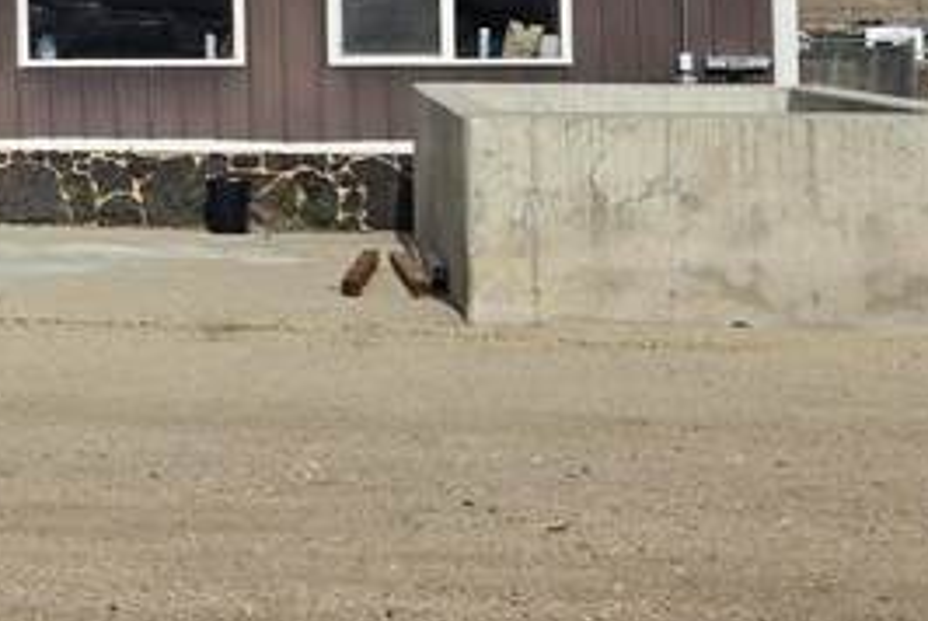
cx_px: -949
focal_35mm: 115
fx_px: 2968
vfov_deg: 11.8
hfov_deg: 14.6
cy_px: -21
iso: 25
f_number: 1.8
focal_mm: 5.4
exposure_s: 1/3717
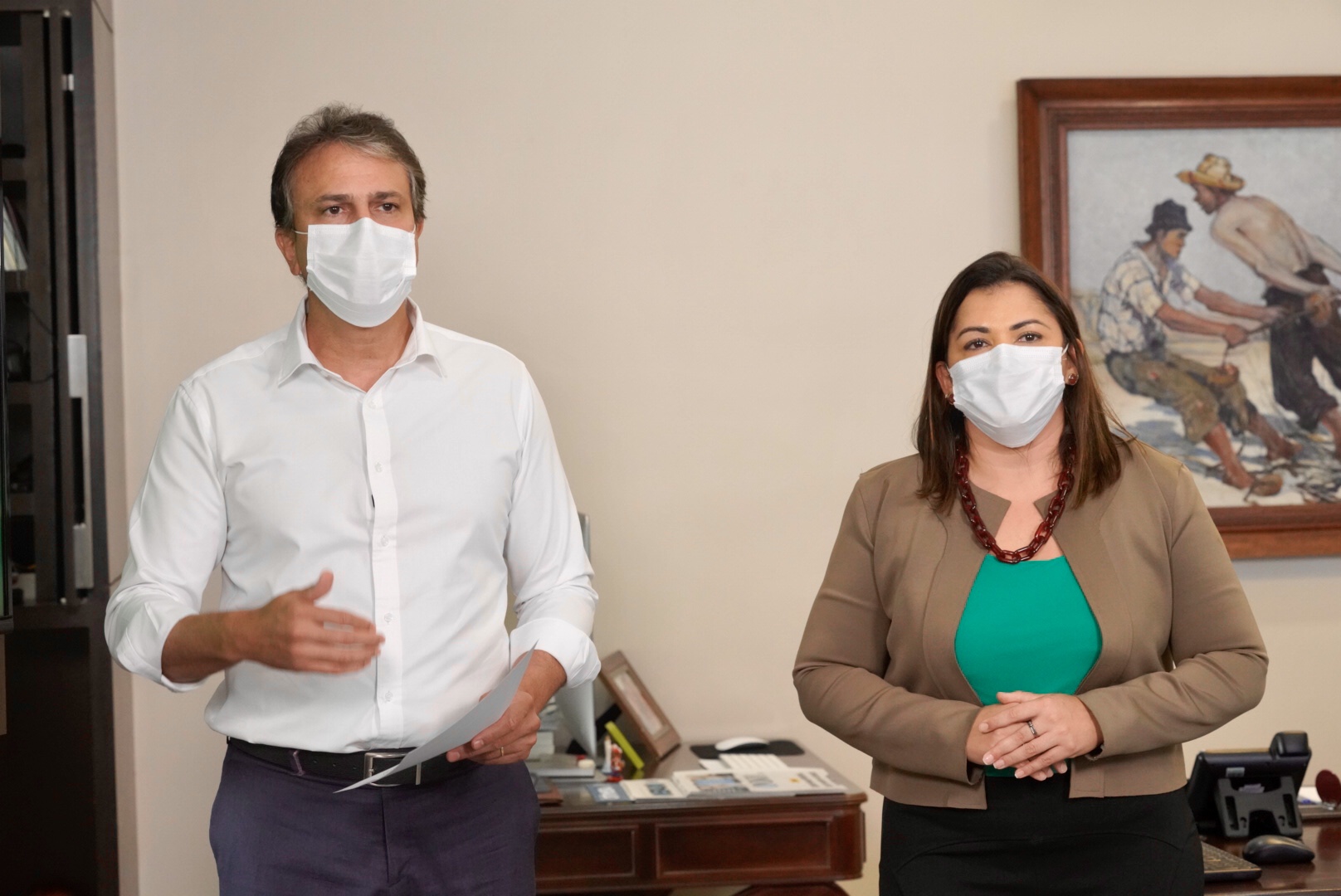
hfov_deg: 26.3
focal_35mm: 77
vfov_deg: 17.7
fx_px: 2870
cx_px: 670
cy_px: 448
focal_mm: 77
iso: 4000
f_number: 6.3
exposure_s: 1/125
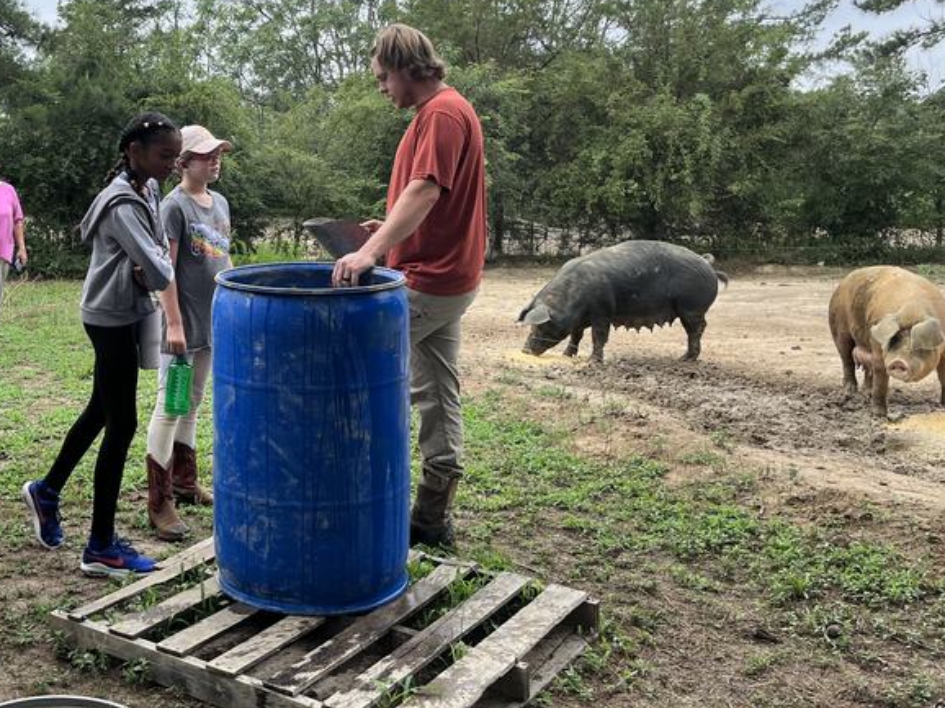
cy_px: 209
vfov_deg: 33.9
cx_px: 243
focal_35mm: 42
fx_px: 1146
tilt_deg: -0.7
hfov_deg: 43.5
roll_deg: -2.1
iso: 50
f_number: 1.6
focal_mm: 5.1
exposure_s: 1/913
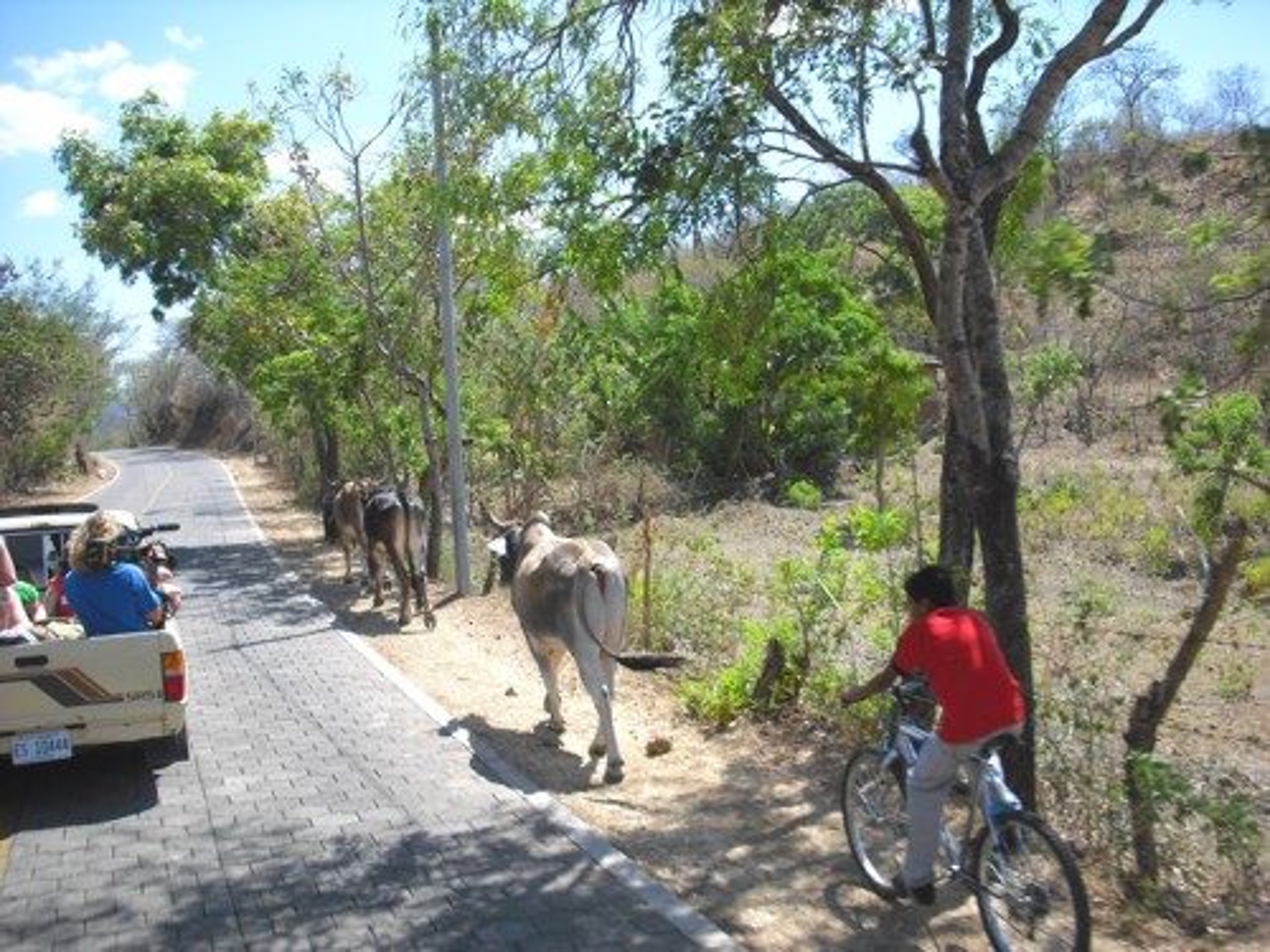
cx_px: 635
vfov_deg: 37.7
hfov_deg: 49.0
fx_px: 1394
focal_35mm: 38
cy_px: 476
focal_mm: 6.2
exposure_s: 1/200
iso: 64
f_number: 5.6
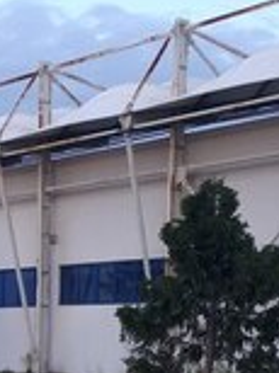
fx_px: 938
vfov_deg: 20.3
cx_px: -109
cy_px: 506
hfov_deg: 15.8
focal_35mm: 87
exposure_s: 1/50
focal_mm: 3.6
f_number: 1.9
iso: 40
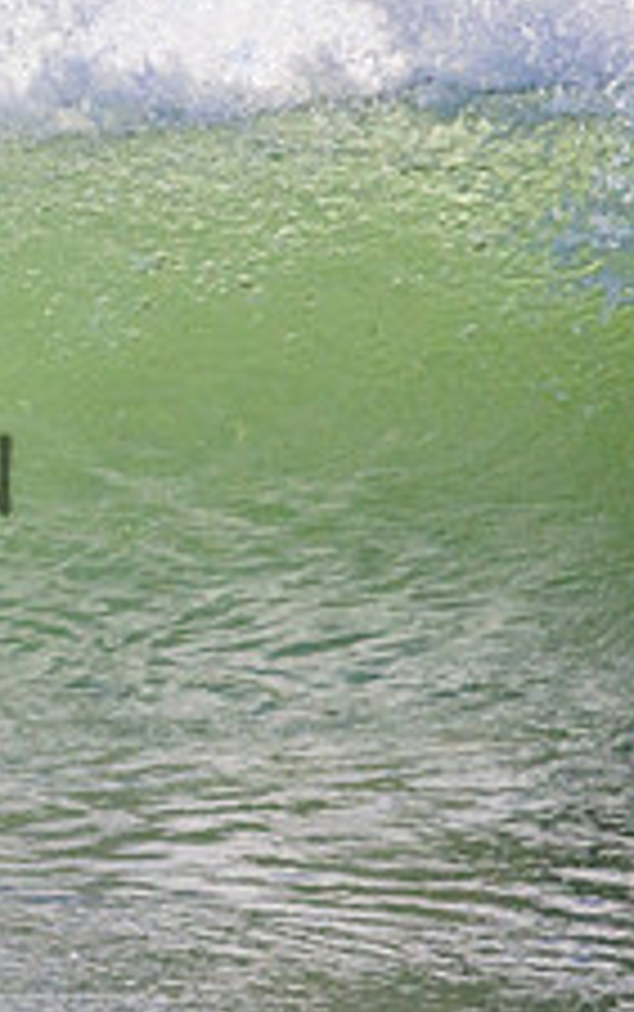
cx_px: -713
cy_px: 245
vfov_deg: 0.8
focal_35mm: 2507
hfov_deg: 0.5
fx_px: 69175
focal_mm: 800
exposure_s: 1/2000
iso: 720
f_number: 11
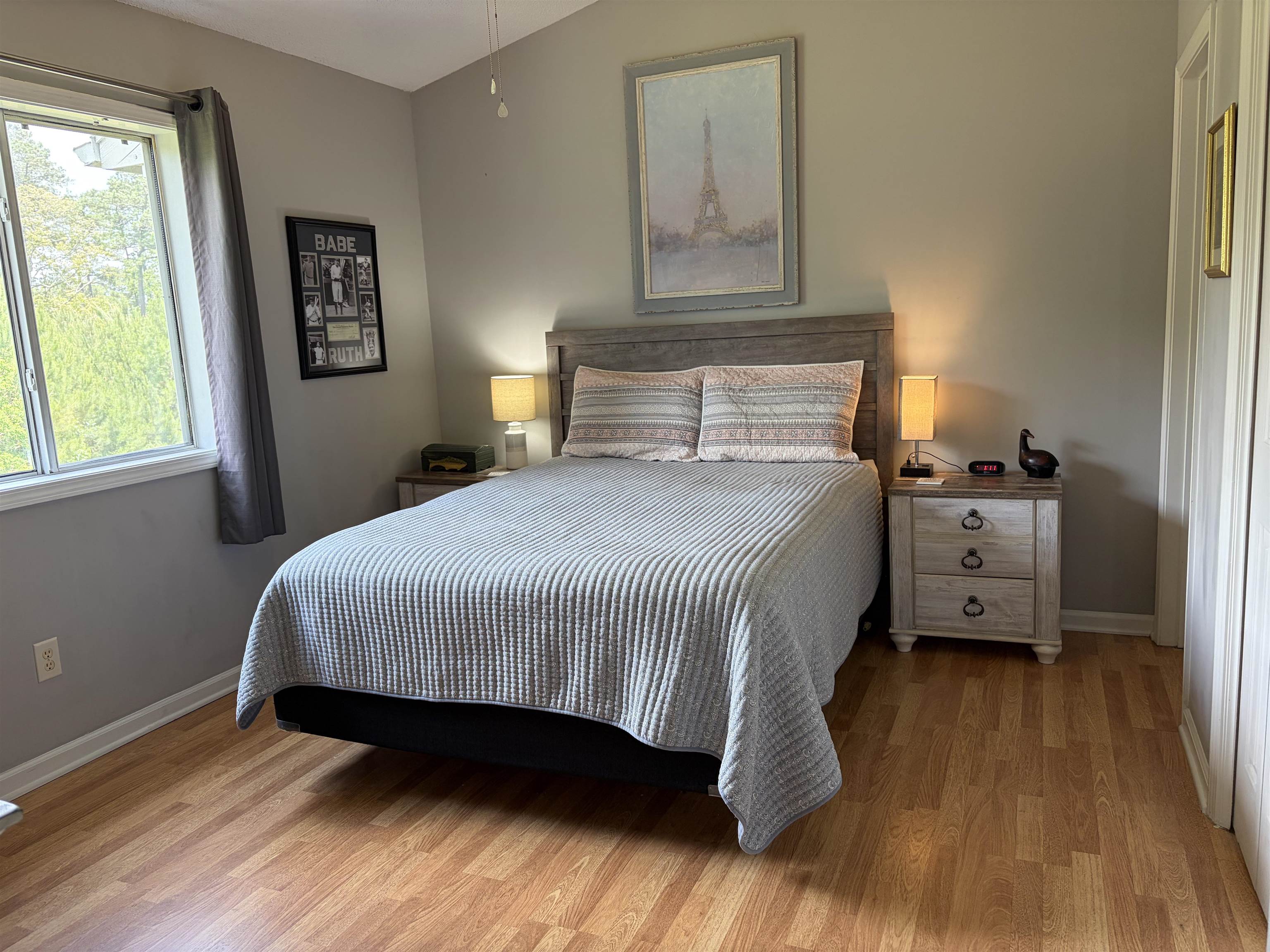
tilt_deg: -9.1
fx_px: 954
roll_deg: +3.5
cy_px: 476
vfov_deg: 53.1
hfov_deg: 67.3
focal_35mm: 26
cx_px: 635
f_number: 1.6
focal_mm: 5.96
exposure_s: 1/120
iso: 125
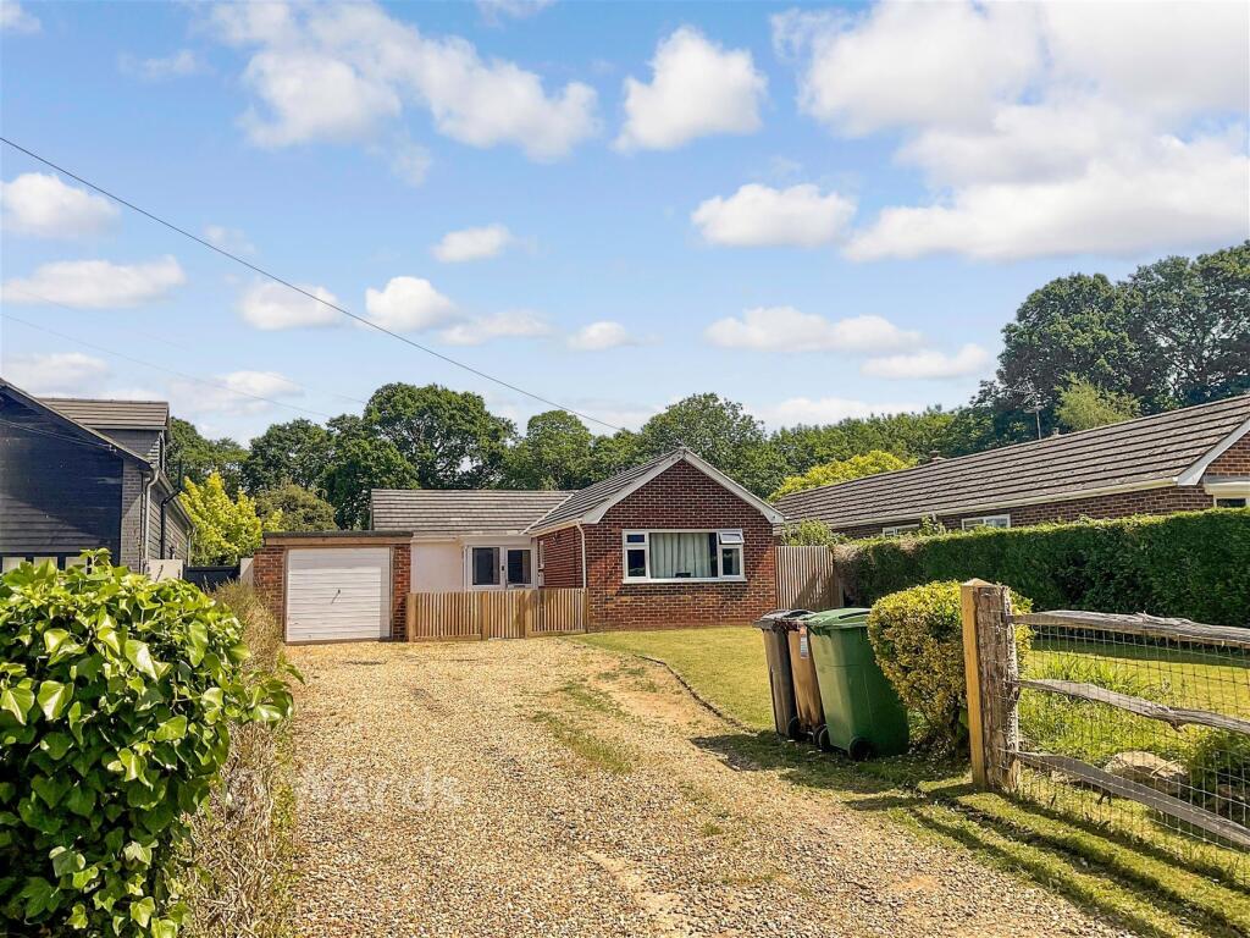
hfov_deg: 61.7
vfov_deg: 48.2
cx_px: 625
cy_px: 469
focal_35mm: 29
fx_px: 1047
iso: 16
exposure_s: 1/2100
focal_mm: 3
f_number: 1.8
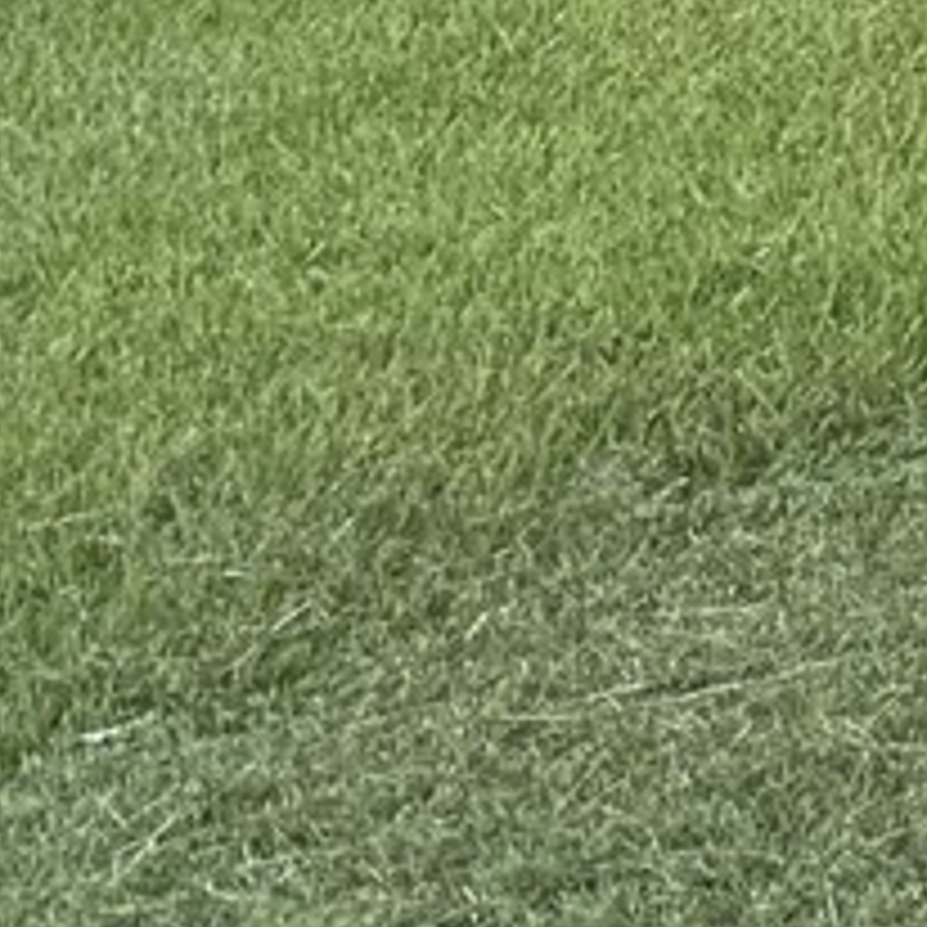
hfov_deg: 6.0
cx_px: 4432
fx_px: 6393
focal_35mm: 211
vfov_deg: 7.6
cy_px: -1458
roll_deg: +1.8
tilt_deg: +1.5
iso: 100
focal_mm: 6.76
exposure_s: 1/228
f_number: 1.78
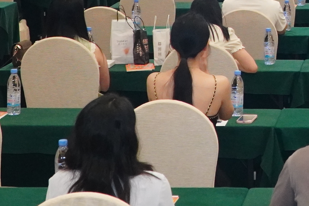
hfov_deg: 14.4
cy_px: -73
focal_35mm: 136
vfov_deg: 9.9
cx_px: 419
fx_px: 1168
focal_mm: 22
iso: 2500
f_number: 5
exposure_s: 1/160
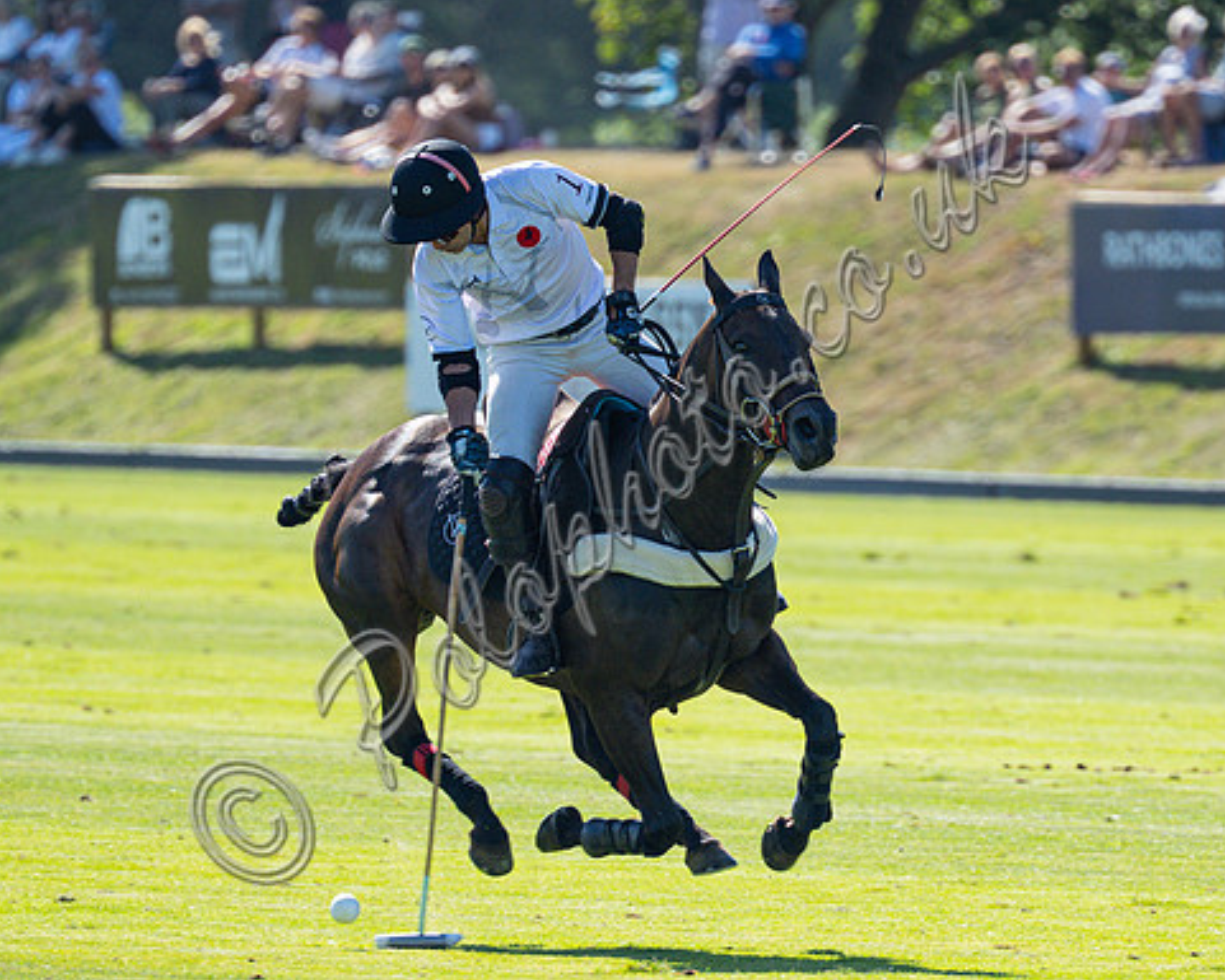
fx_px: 32201
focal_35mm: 888
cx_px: 632
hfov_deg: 2.2
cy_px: 811
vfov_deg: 1.7
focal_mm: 400
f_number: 5.6
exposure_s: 1/800
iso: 200
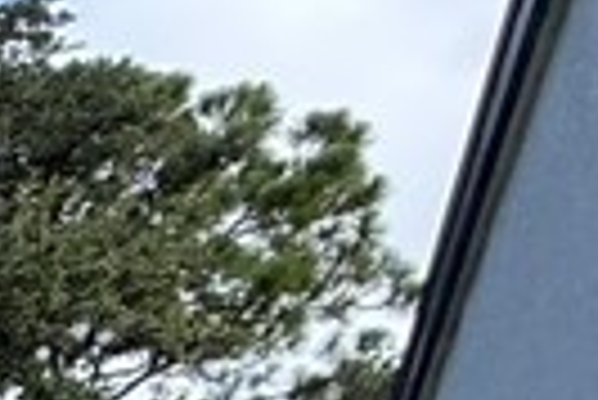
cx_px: -1232
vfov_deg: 10.1
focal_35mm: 112
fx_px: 1862
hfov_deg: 11.0
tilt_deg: +1.0
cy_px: 1070
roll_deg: -3.0
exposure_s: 1/475
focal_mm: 2.22
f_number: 2.2
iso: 64
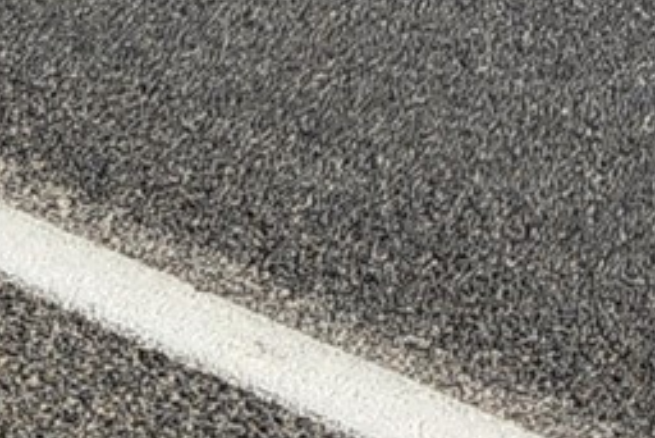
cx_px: 988
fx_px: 3477
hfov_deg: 10.4
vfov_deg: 6.0
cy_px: -1306
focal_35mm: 191
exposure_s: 1/2043
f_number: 1.8
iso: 20
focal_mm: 5.4
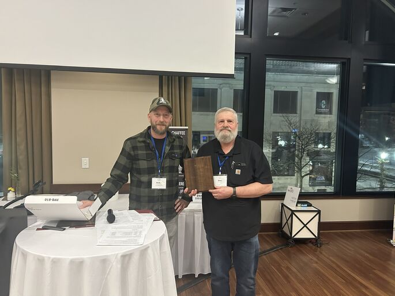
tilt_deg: -4.6
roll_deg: -1.0
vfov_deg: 53.1
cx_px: 198
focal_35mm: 26
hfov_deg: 67.3
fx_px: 297
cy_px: 148
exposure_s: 1/40
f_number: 1.5
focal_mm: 5.7
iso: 500
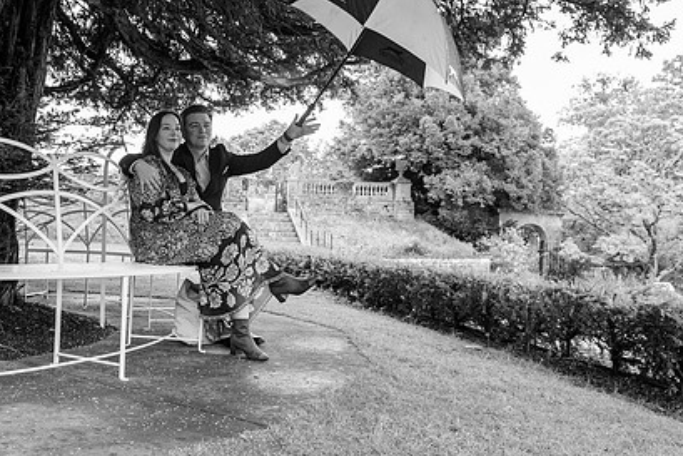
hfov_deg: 55.0
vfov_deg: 38.8
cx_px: 245
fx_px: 645
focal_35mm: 34
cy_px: 183
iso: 1000
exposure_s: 1/160
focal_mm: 24
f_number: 5.6
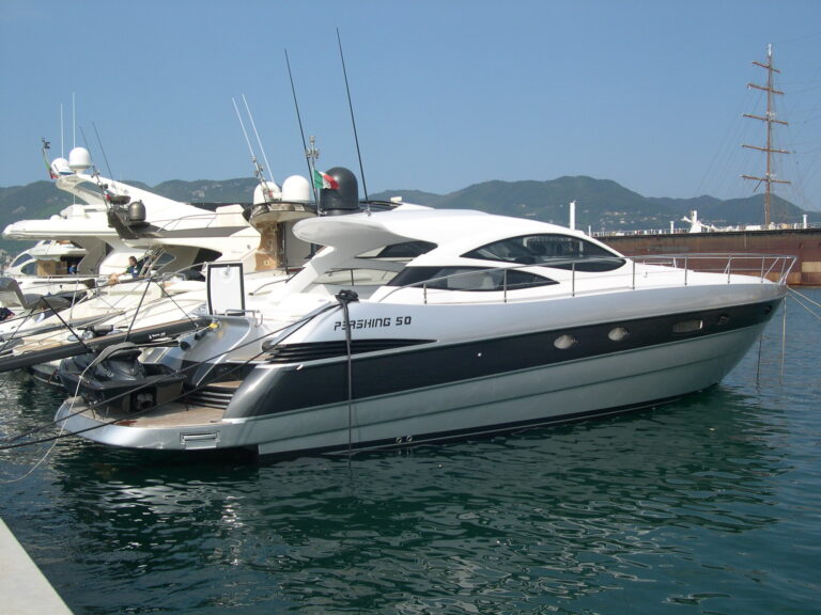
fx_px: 901
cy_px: 308
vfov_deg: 37.7
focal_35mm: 38
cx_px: 410
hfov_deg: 49.0
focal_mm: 8
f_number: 7.6
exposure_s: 1/292
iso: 100
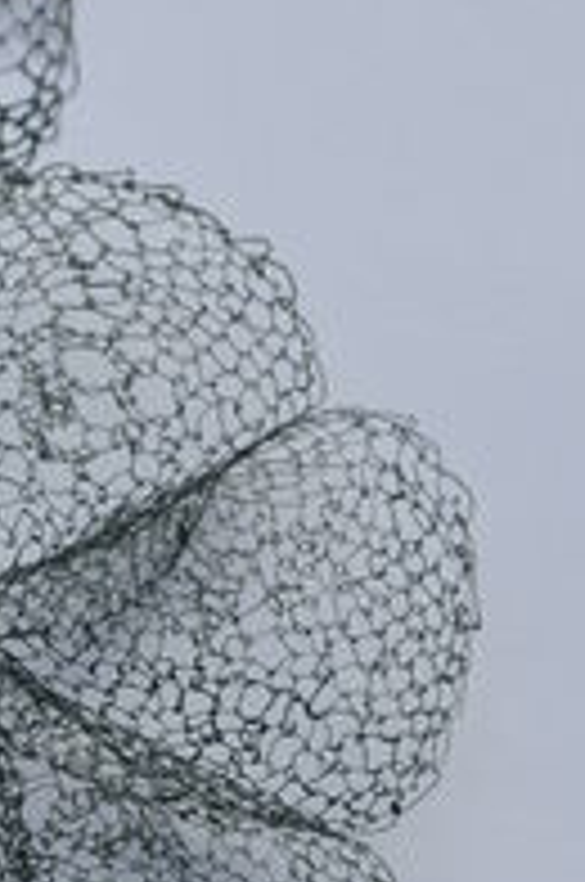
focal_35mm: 276
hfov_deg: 4.9
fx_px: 6752
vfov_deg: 7.5
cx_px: -583
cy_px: 734
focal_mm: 45
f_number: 8
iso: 200
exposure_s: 1/250
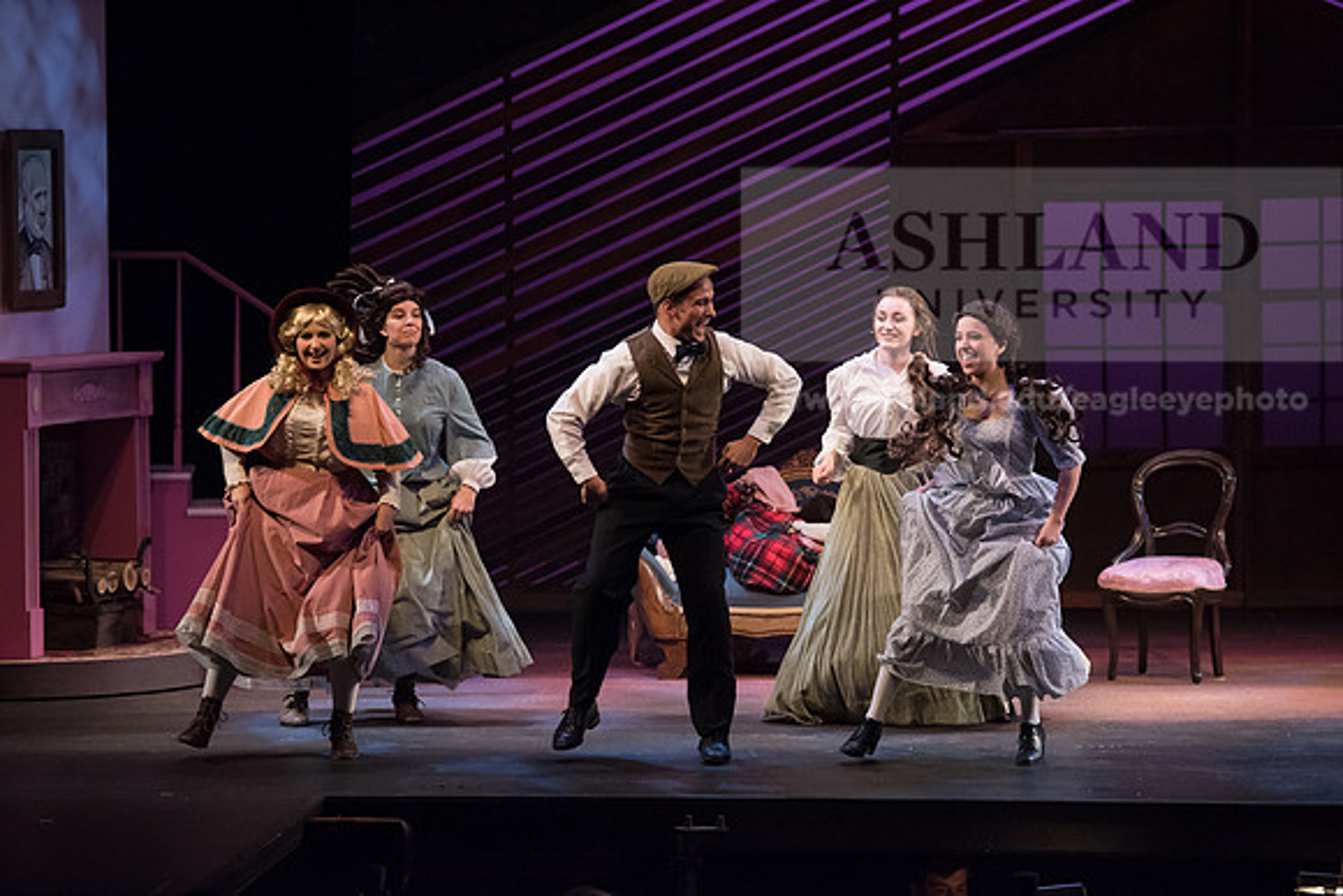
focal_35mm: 140
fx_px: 5224
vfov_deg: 9.8
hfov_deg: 14.7
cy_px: 448
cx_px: 672
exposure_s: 1/640
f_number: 3.5
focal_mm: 140
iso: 3200
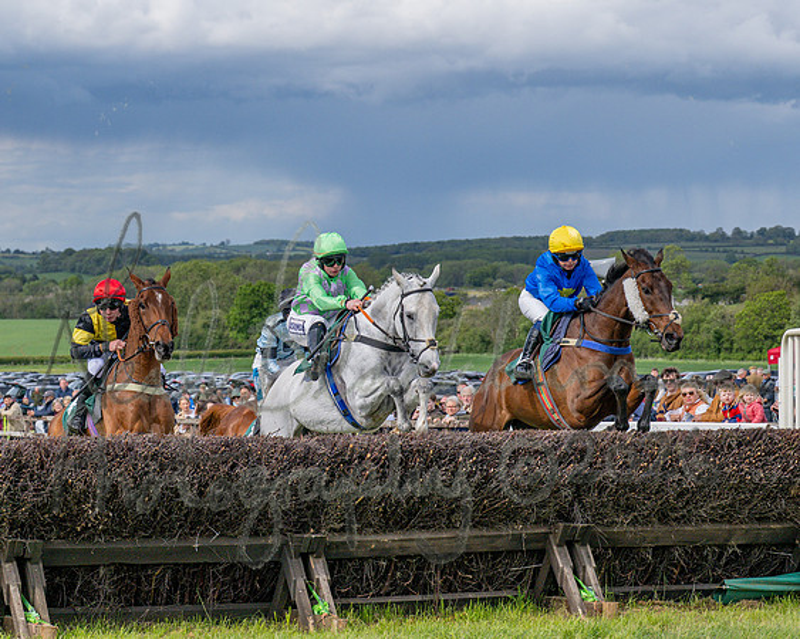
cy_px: 300
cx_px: 290
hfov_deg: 15.3
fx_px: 2975
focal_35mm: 126
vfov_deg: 12.3
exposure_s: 1/2500
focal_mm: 70
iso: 400
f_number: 5
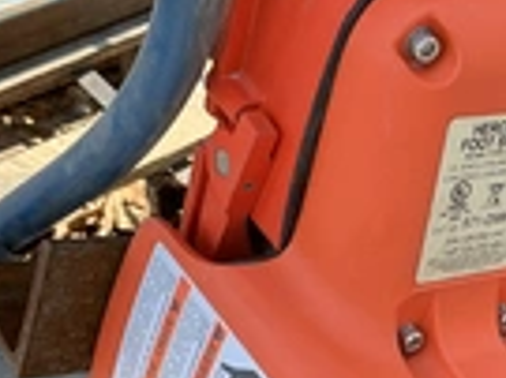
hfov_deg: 23.2
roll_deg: +3.2
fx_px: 1212
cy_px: 341
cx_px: 424
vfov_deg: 17.5
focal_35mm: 83
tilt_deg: -37.3
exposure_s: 1/254
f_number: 1.8
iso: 25
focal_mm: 3
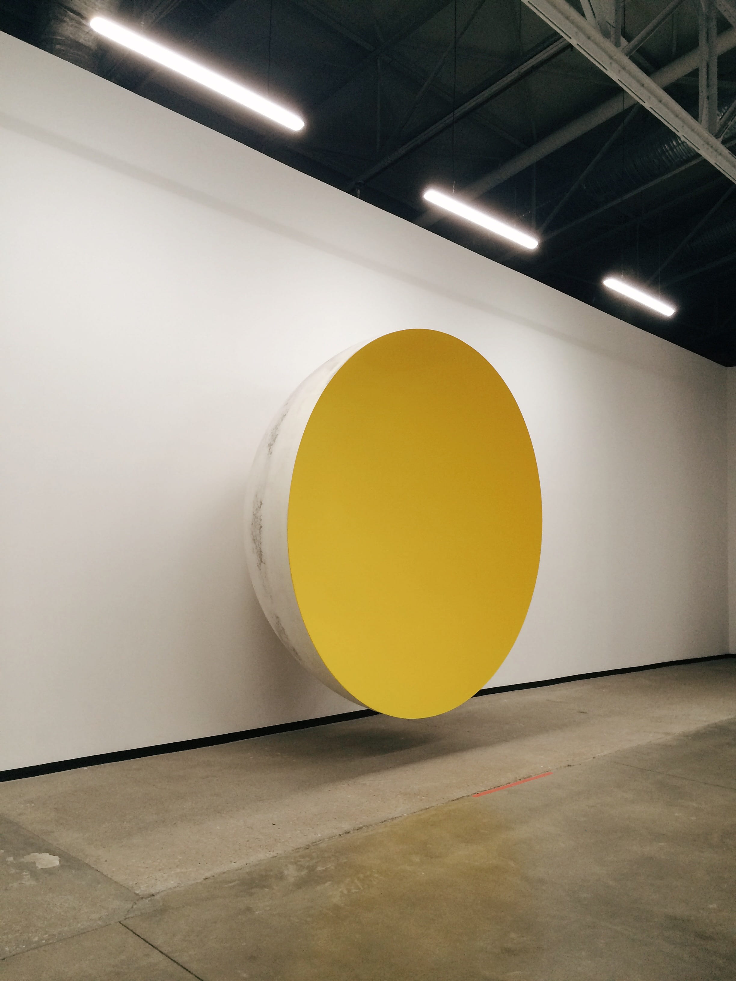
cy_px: 490
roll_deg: +0.1
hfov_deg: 48.2
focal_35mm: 29
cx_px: 368
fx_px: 822
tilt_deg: +3.2
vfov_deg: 61.7
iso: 50
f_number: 2.2
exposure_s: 1/33
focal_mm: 4.15
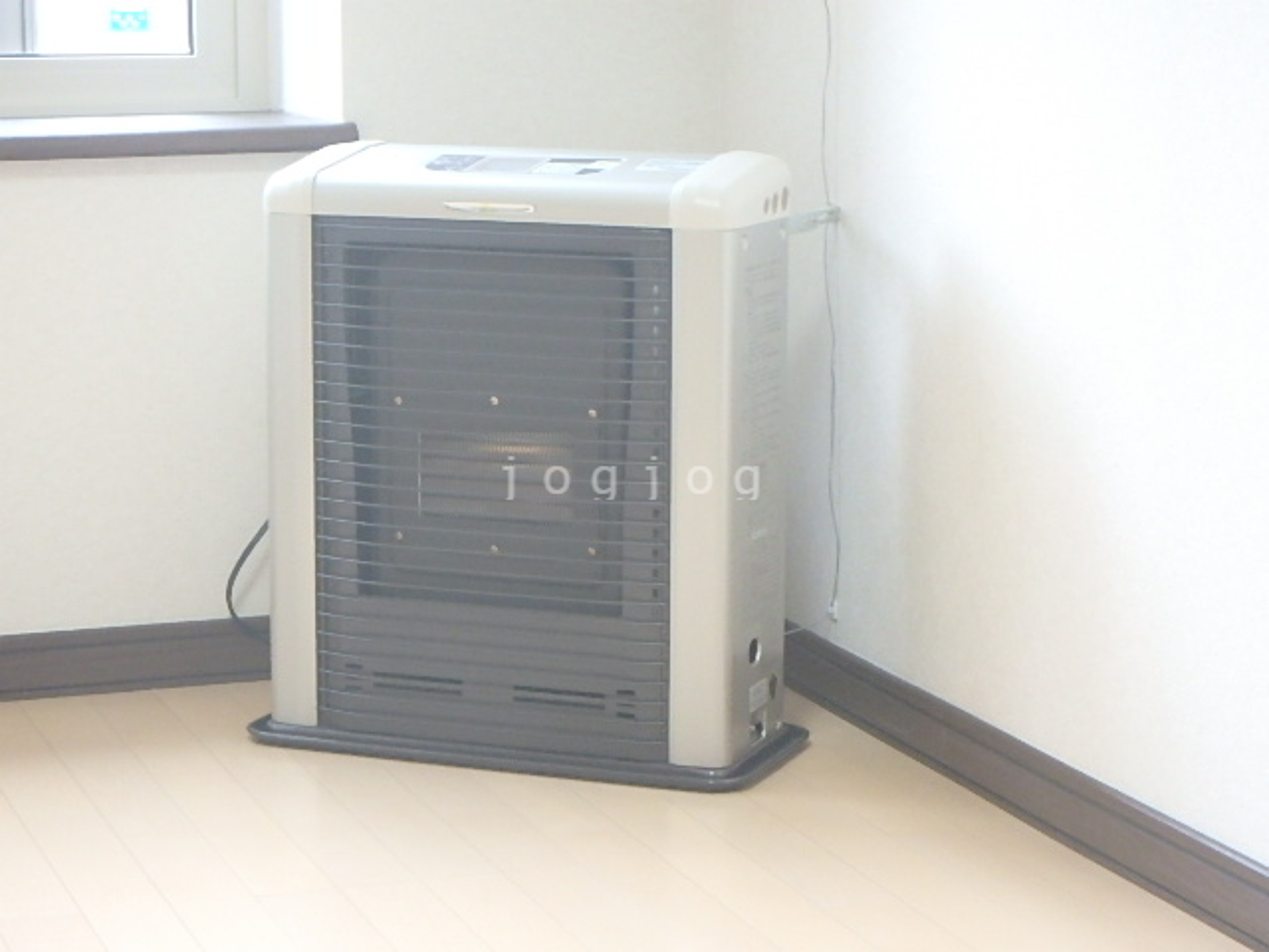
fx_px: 2786
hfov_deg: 25.7
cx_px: 634
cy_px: 476
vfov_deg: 19.4
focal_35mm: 76
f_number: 5.1
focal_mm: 13.6
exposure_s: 1/25
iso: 800
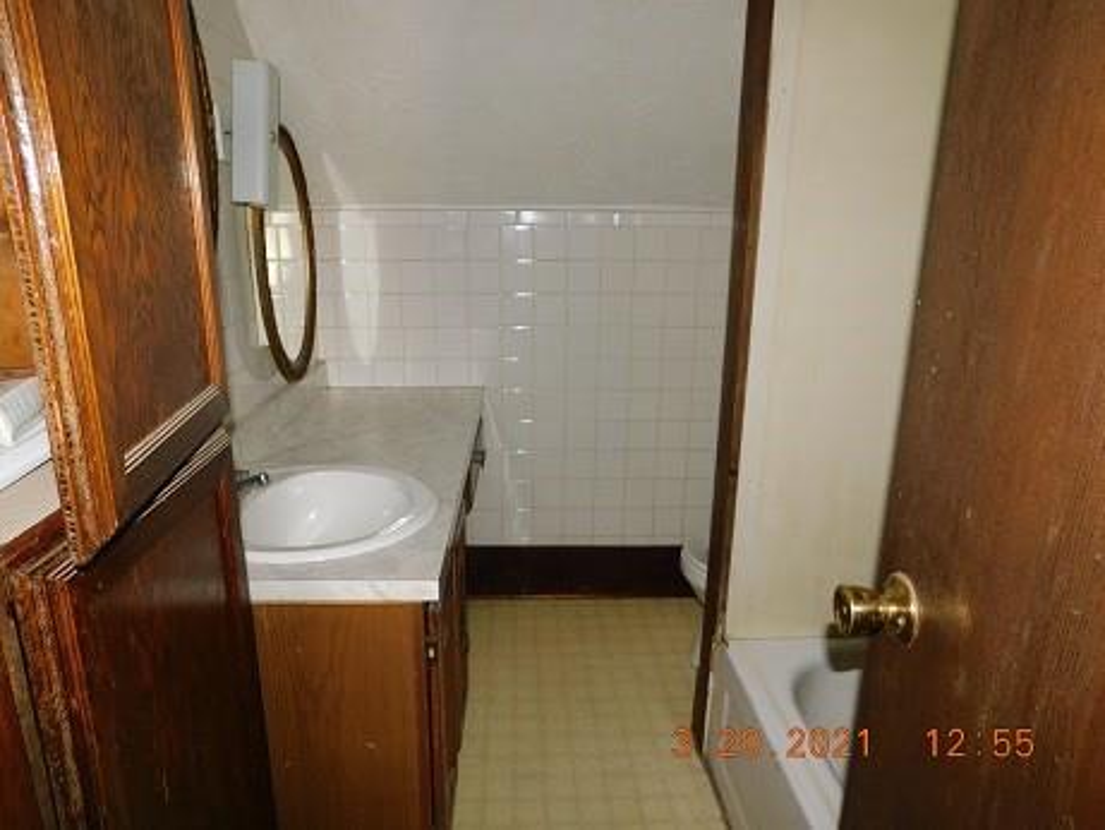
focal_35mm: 23
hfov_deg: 73.9
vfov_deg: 58.9
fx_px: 734
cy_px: 415
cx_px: 552
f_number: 3
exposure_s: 1/30
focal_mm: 4
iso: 200
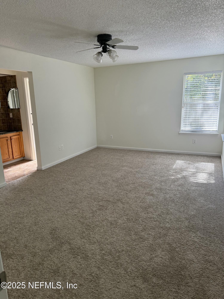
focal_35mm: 24
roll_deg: +0.9
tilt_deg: -11.2
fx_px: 207
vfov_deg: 71.6
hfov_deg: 56.8
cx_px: 112
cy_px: 150
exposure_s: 1/188
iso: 200
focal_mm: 6.76
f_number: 1.78
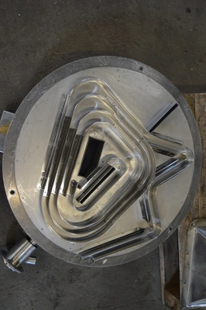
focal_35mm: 36
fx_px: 310
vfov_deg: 53.2
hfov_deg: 36.8
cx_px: 103
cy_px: 155
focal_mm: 24
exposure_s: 1/60
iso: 400
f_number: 3.8
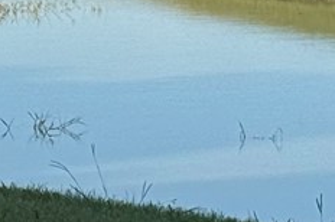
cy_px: -124
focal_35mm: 345
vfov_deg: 4.0
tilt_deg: -2.2
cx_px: -123
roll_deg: -0.1
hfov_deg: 5.9
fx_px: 3206
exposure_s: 1/4587
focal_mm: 6.76
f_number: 1.78
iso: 80
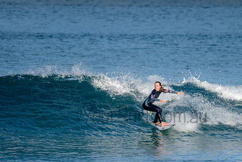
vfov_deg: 1.6
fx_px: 5872
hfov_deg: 2.4
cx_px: 149
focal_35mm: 873
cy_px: 106
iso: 180
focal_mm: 500
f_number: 5.6
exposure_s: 1/2000
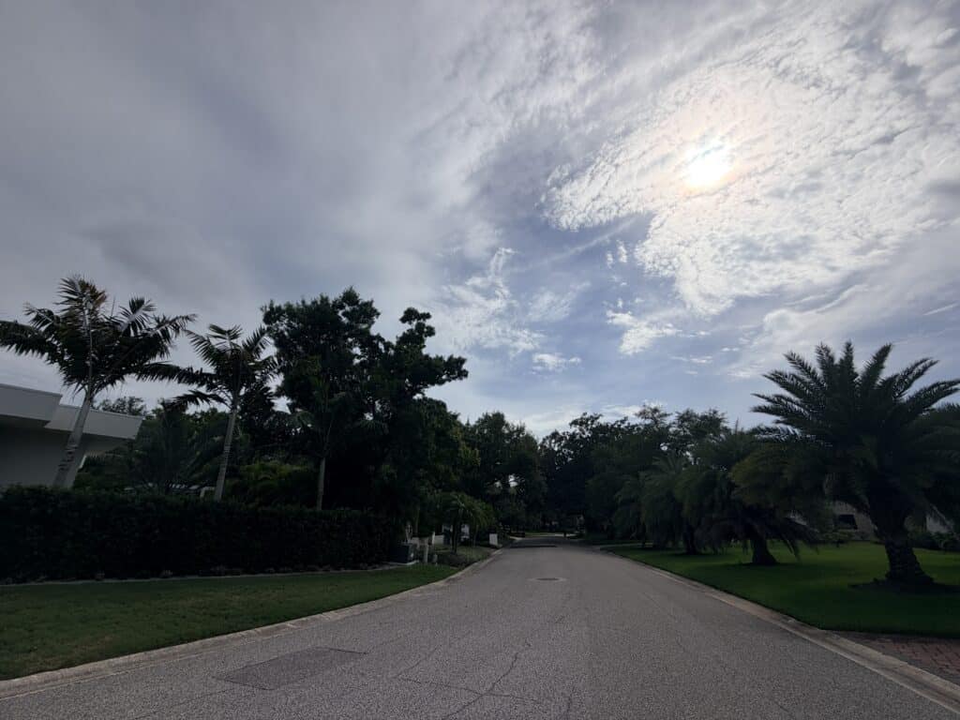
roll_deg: -0.4
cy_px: 360
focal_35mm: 14
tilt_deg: +22.5
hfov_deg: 102.1
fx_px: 388
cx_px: 480
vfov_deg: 85.7
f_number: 2.2
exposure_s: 1/3125
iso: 20
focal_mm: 2.22
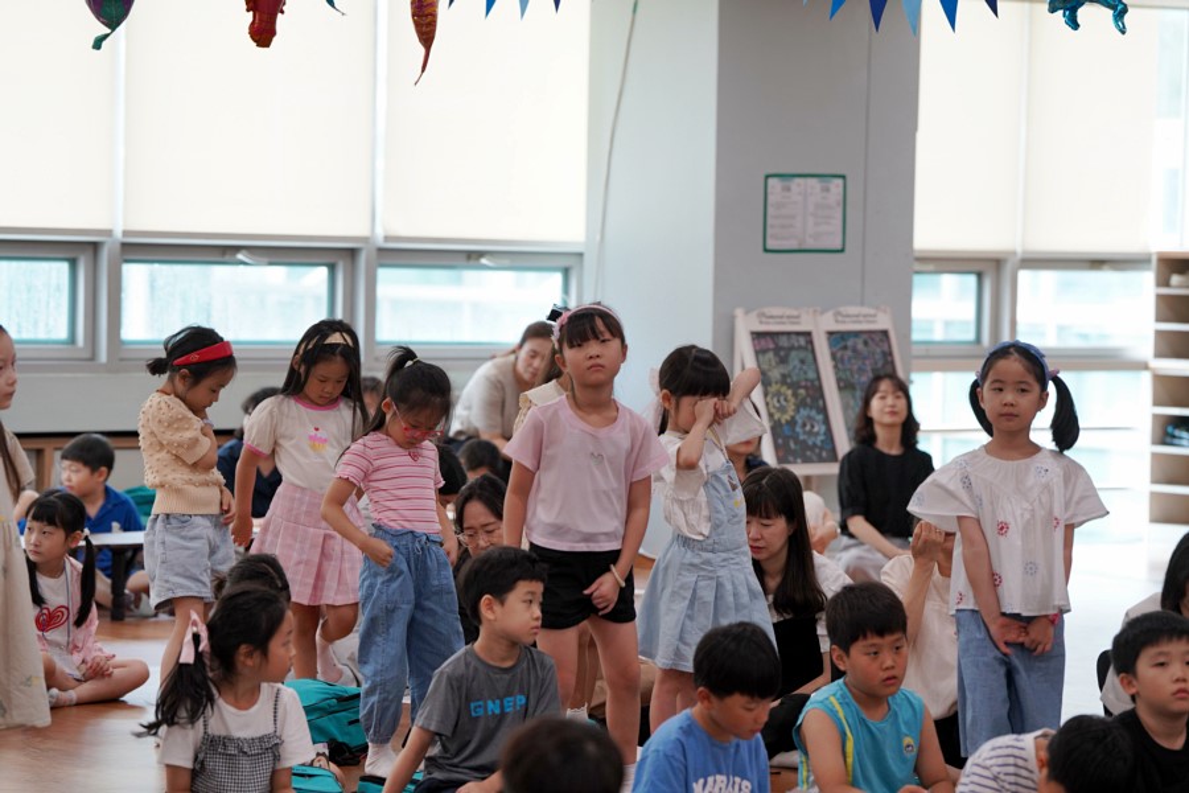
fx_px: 4260
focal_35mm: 129
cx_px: 594
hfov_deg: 15.9
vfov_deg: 10.6
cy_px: 396
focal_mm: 129
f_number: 4
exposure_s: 1/160
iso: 800
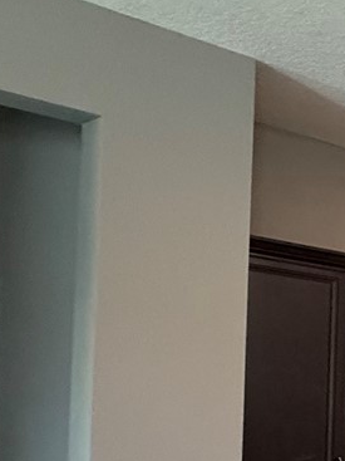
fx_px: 811
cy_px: 435
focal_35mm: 61
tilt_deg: +1.0
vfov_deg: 30.0
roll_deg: -1.5
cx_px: 926
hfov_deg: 13.2
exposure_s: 1/60
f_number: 2.2
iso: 500
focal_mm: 2.22
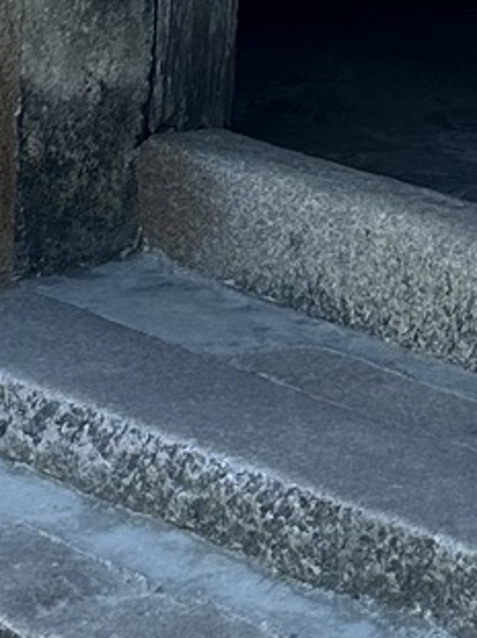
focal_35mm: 155
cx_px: 263
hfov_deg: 9.6
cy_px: -1212
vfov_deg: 9.9
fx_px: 2852
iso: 80
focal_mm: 6.86
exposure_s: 1/1144
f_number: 1.78
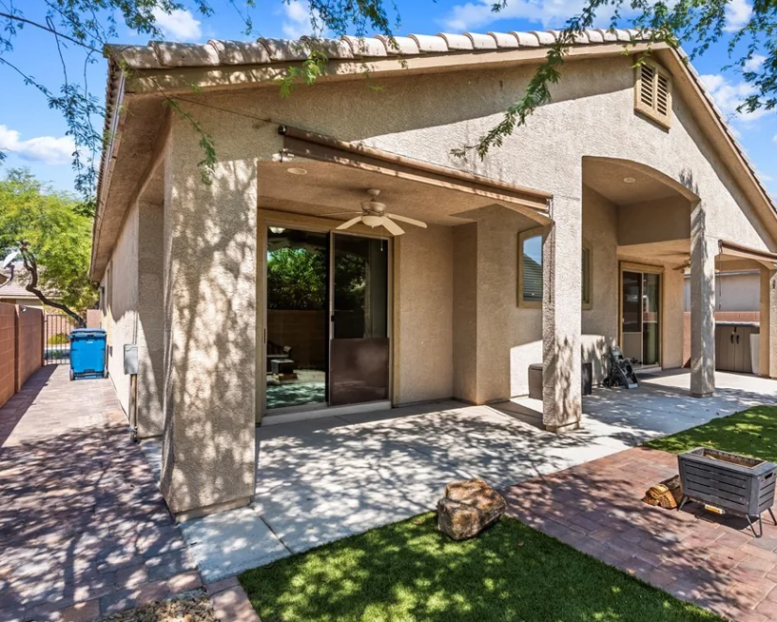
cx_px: 469
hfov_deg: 79.4
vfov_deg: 68.1
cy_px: 318
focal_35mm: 20
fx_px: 460
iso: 400
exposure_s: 1/320
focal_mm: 17
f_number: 8
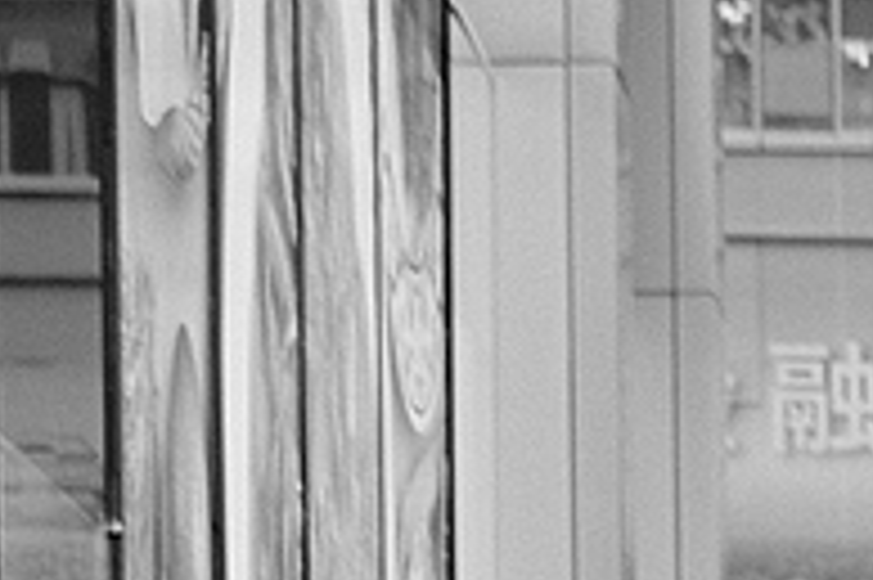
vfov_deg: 2.5
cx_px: 2565
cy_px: 1180
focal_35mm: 547
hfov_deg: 3.7
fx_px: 13253
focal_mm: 55
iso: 250
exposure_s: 1/200
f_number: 4
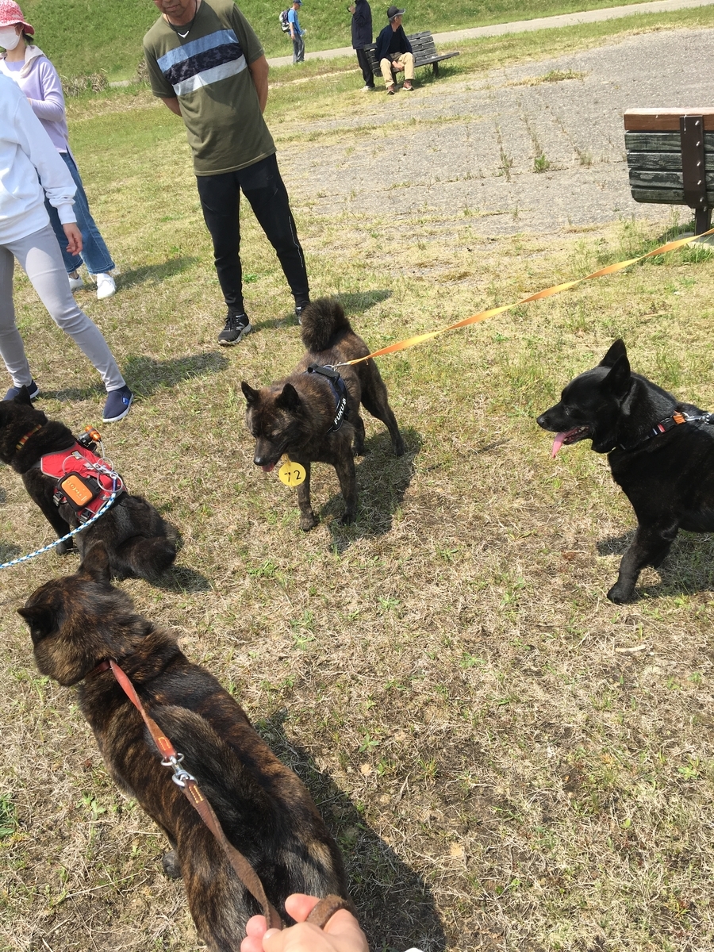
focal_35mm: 29
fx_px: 798
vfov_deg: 61.7
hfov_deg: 48.2
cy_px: 476
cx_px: 357
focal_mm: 4.15
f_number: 2.2
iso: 25
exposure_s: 1/999
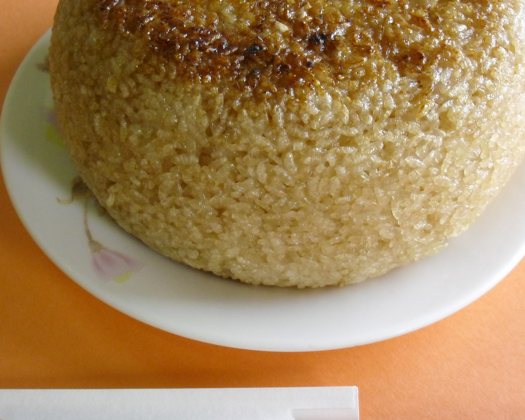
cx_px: 302
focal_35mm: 64
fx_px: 994
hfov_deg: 29.5
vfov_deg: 23.8
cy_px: 175
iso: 200
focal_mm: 6.2
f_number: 2.8
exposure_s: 1/80
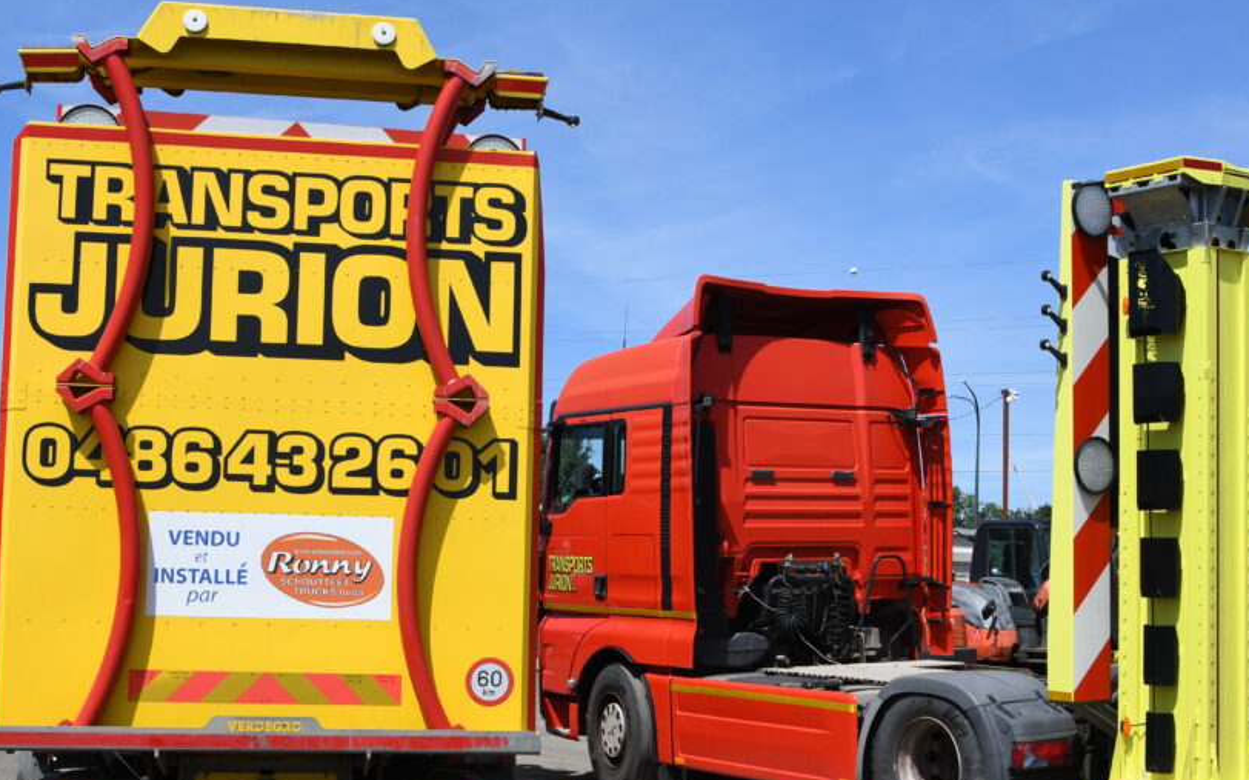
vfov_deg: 23.9
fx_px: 1838
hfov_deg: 37.5
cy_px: 467
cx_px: 681
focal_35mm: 54
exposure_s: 1/400
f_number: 10
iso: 200
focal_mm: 28
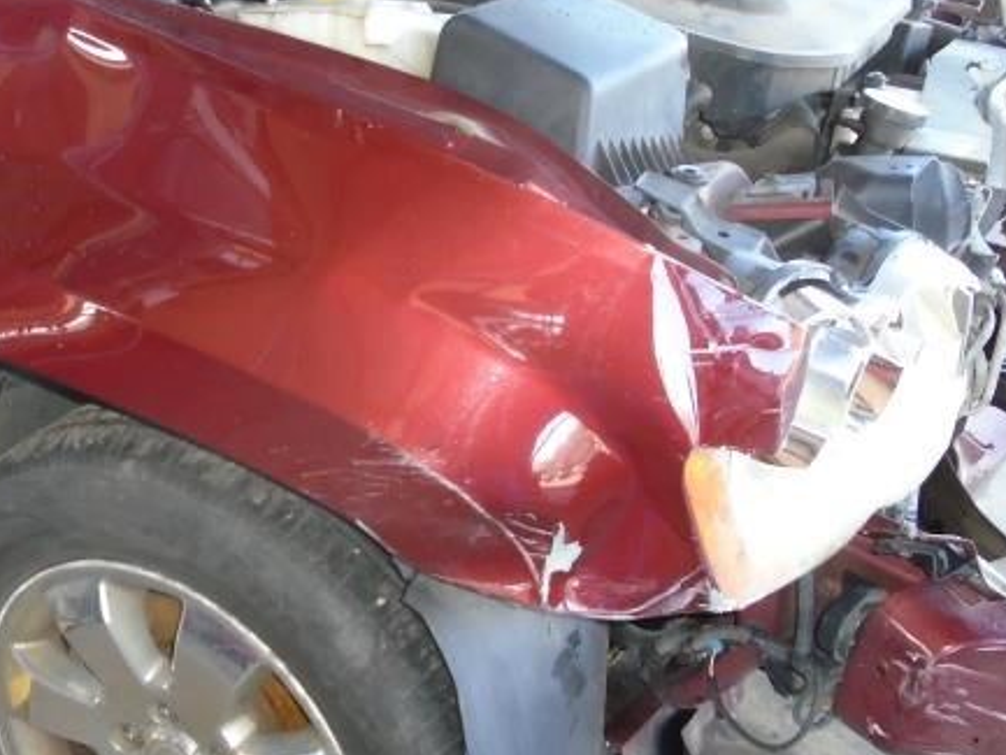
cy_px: 453
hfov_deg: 38.5
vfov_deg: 30.2
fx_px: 1395
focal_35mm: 48
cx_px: 235
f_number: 3.2
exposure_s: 1/50
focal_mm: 4.6
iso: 250
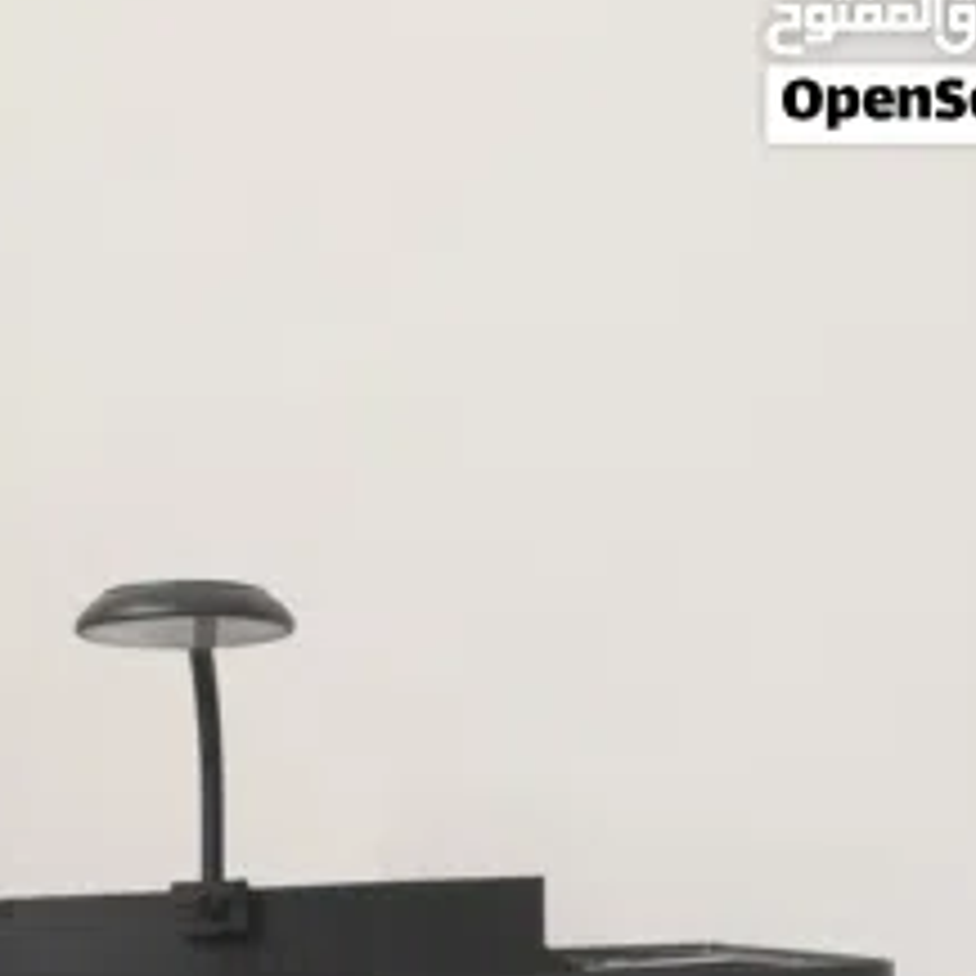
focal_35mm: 52
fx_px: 1659
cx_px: 211
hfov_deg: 32.0
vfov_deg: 28.6
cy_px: 1163
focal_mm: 6.76
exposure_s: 1/120
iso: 200
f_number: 1.78
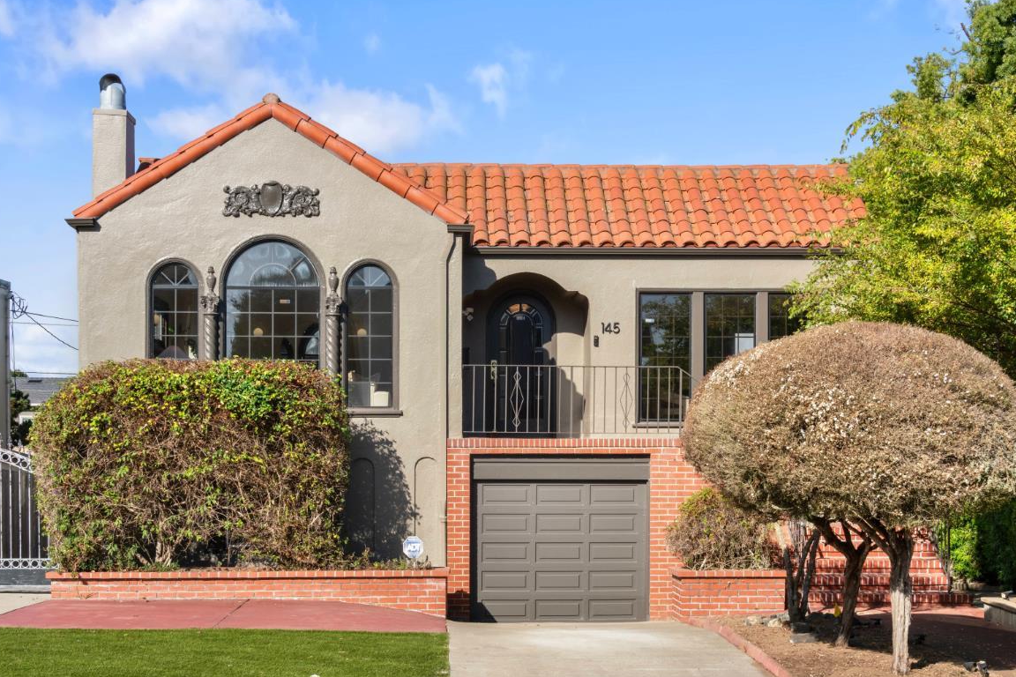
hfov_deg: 35.6
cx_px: 549
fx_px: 1580
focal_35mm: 56
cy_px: 364
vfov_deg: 24.2
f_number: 16
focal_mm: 43
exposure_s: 1/160
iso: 500
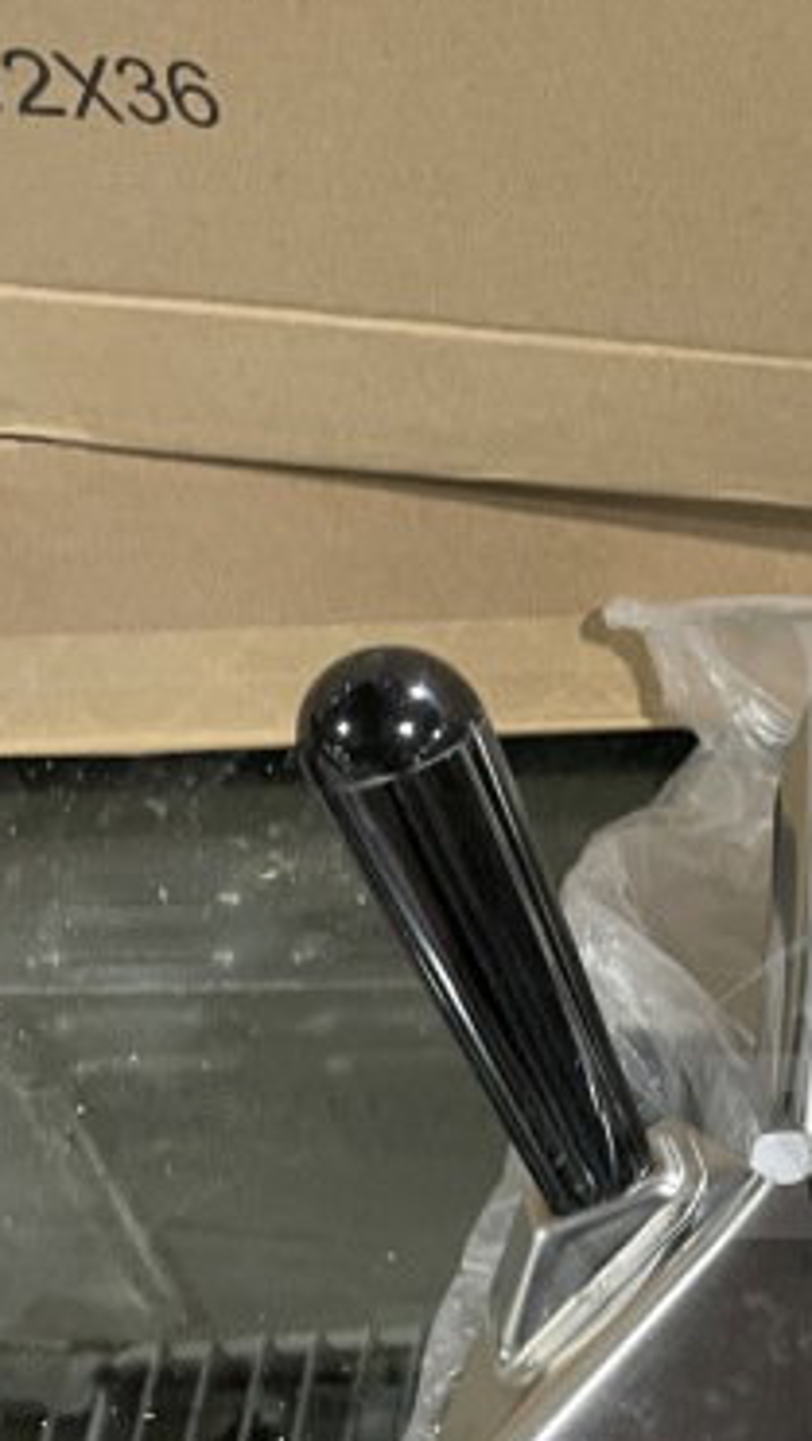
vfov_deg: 33.6
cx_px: 1138
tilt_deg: -51.0
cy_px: 930
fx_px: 2370
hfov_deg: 17.8
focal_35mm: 62
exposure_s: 1/60
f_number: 1.6
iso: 320
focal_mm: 4.2
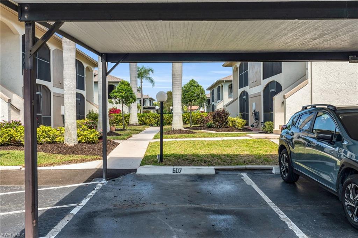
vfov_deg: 38.8
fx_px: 338
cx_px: 179
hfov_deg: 55.8
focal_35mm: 34
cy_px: 119
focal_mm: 34
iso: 200
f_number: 9
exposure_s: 1/160
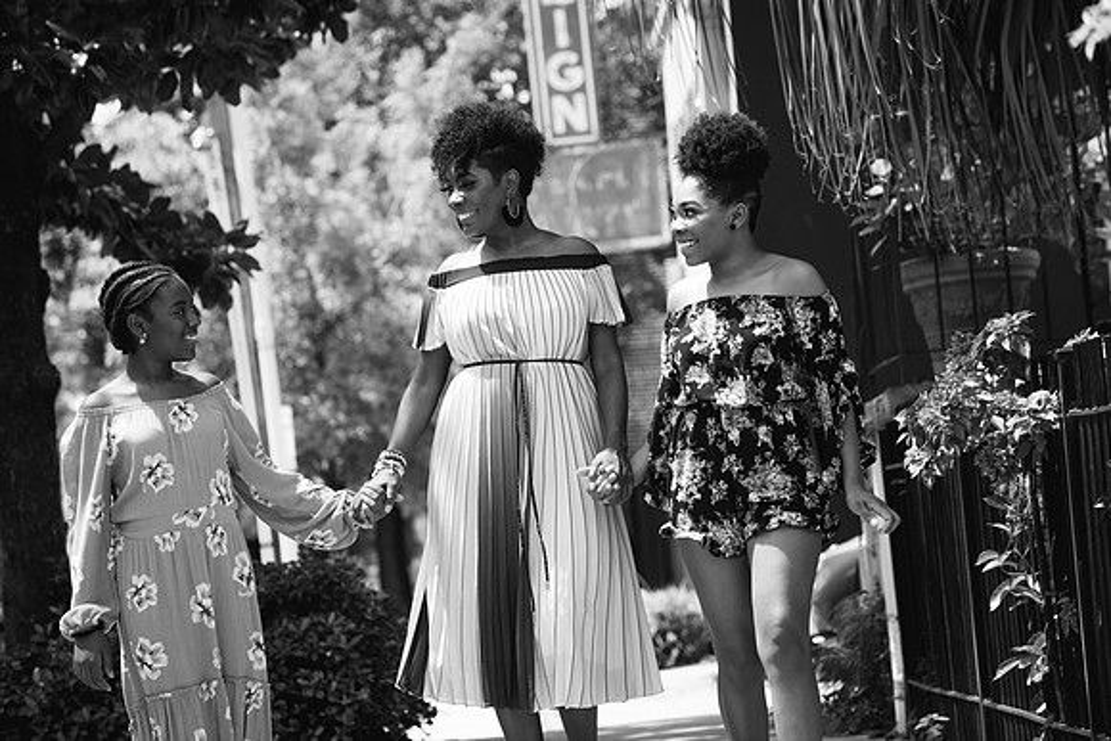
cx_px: 556
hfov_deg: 16.4
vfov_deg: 11.0
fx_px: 3858
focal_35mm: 125
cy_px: 370
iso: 160
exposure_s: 1/640
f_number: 5.6
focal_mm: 125
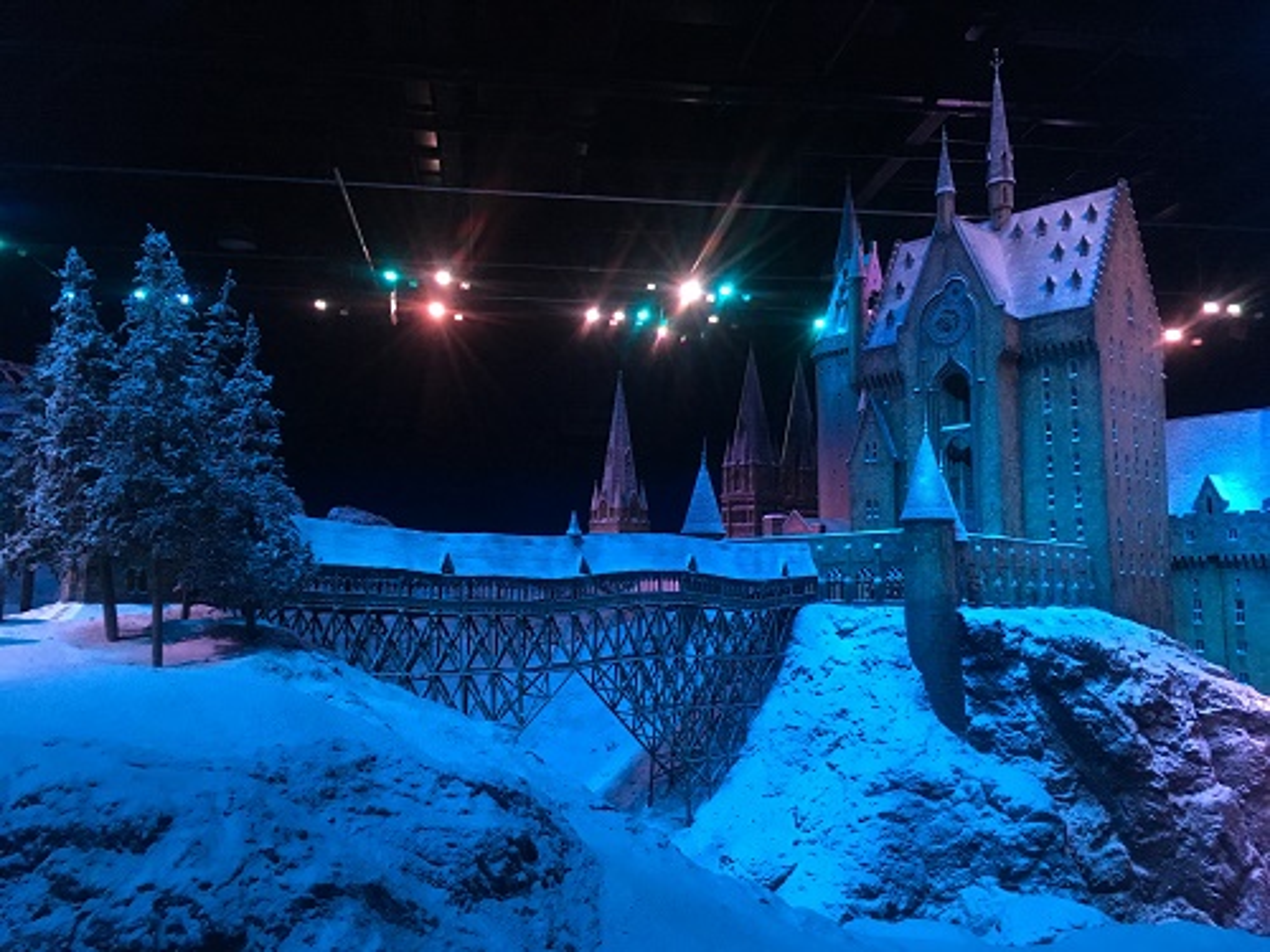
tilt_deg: +7.6
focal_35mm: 29
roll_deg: +0.0
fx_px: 1064
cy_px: 476
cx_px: 635
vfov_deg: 48.2
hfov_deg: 61.7
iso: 200
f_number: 2.2
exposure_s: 1/33
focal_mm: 4.15
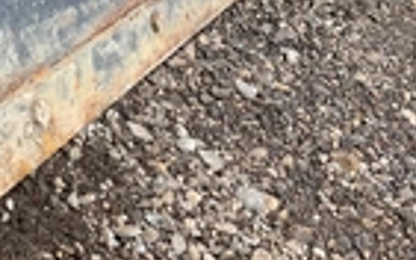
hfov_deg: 23.1
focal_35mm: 87
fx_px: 986
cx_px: 32
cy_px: 38
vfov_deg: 14.9
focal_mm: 3
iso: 25
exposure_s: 1/386
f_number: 1.8
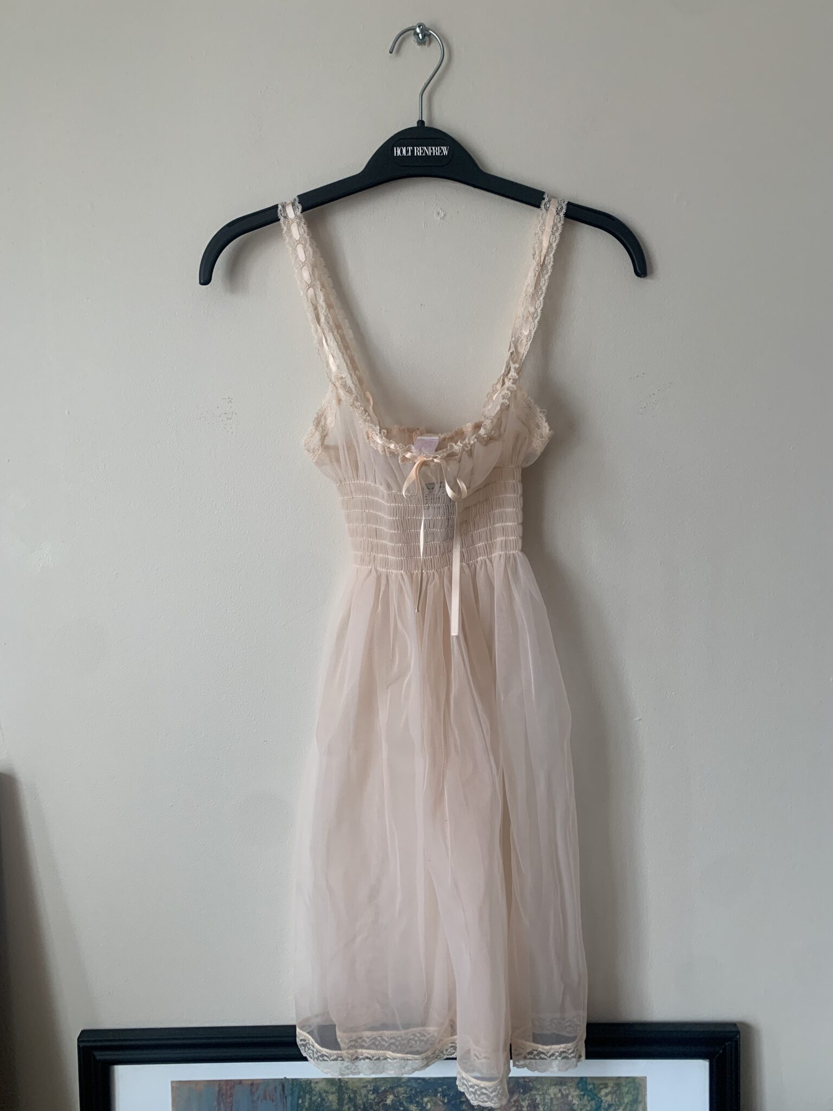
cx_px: 416
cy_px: 556
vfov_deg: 67.3
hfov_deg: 53.1
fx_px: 834
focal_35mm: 26
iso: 100
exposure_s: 1/77
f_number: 1.8
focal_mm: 4.25
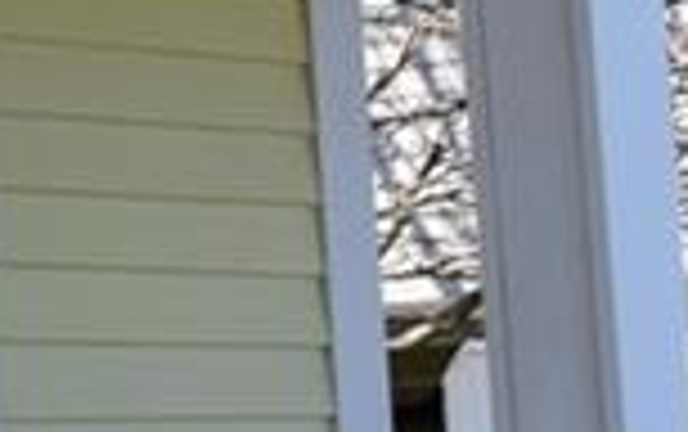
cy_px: 446
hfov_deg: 6.3
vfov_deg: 4.3
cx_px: -1385
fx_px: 5763
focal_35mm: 307
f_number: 10
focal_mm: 30
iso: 400
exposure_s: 1/320
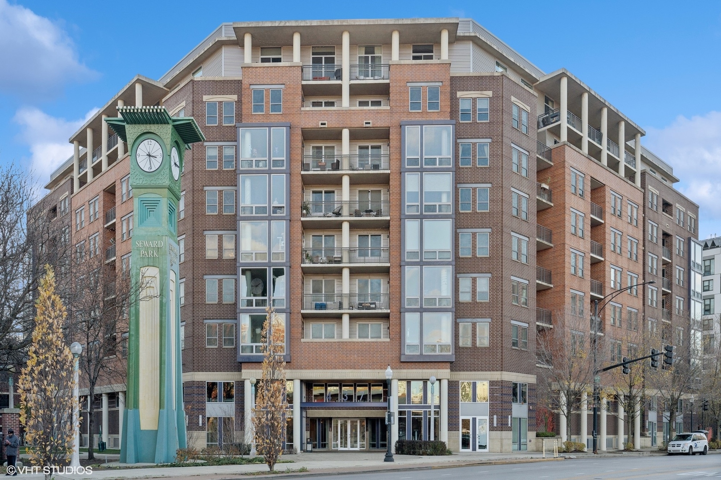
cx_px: 360
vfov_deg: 45.0
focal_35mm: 29
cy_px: 240
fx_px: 581
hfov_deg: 63.7
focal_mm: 29
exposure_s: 1/320
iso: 320
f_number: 8
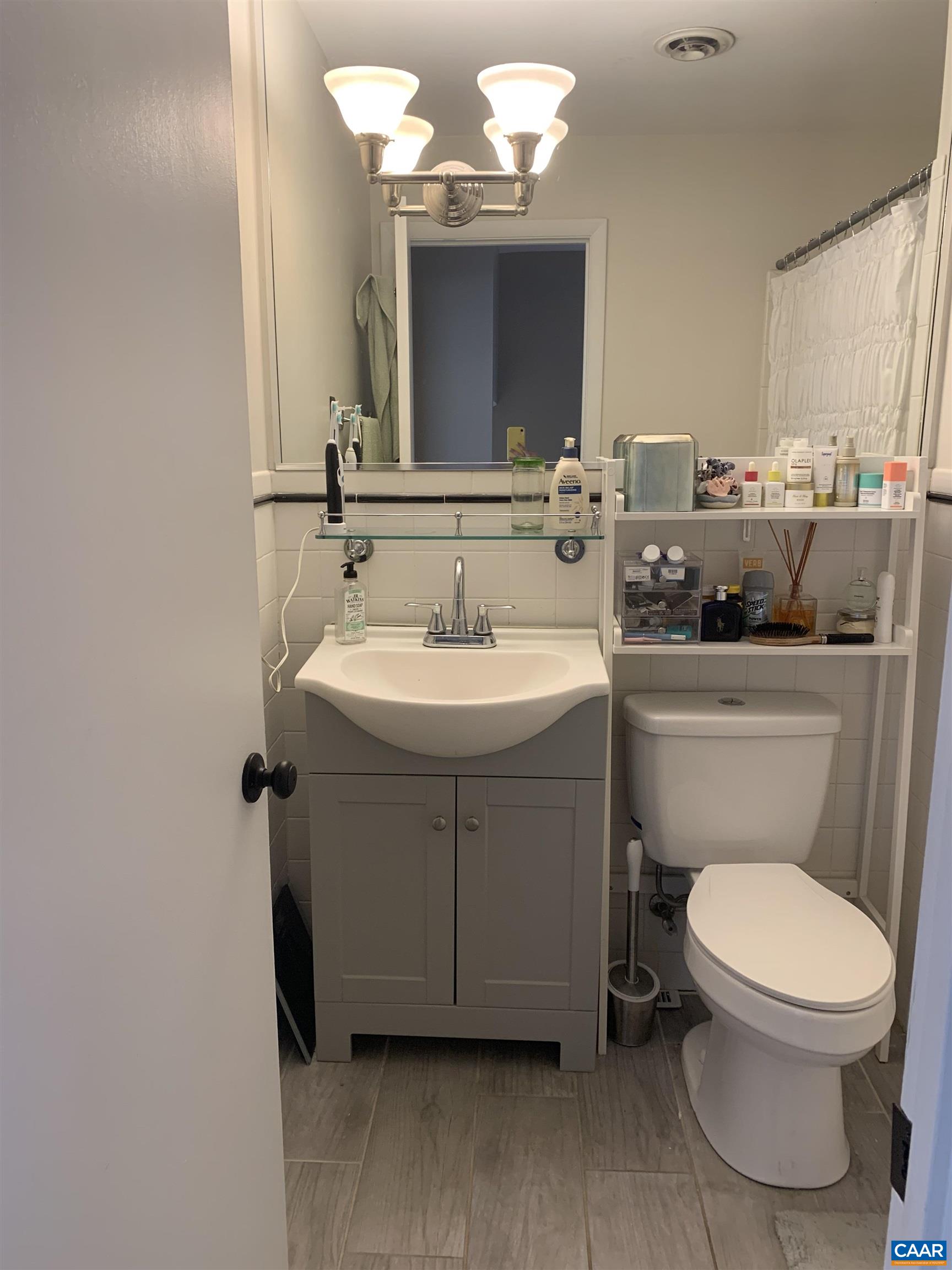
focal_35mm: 26
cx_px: 476
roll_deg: +0.5
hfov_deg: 53.1
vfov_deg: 67.3
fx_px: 953
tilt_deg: -11.5
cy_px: 635
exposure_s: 1/60
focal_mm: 4.25
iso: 125
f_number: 1.8
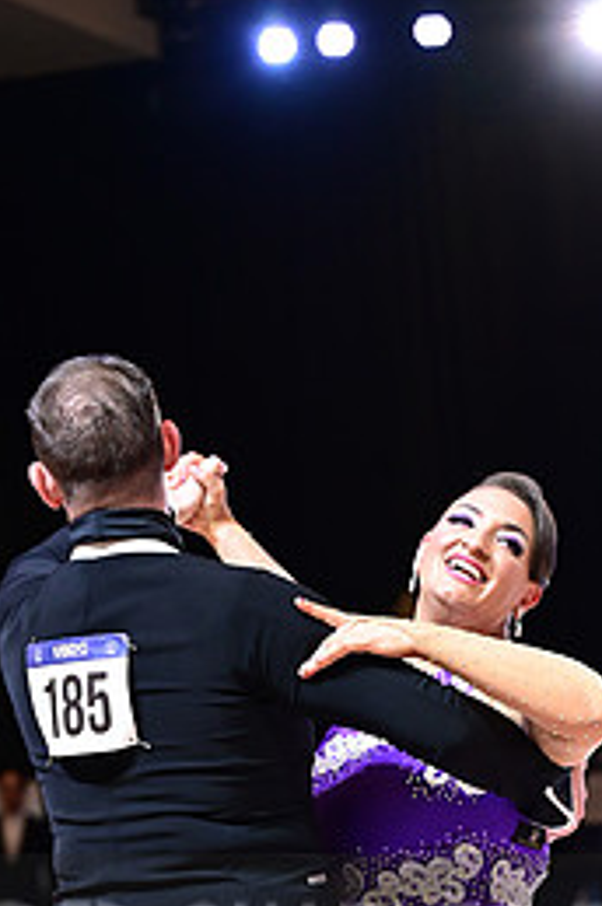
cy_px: 972
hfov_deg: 8.6
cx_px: 392
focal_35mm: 159
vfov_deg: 12.7
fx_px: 3999
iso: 2000
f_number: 2.8
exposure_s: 1/500
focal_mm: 71
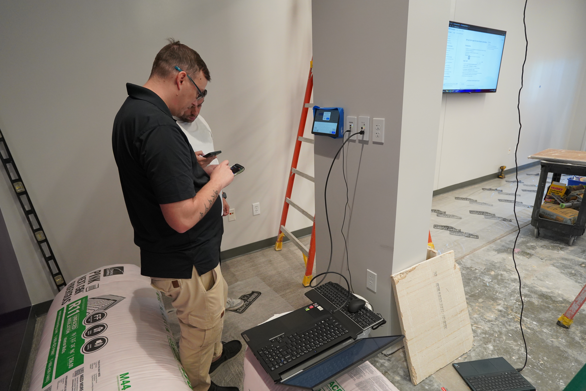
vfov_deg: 64.6
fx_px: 309
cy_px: 196
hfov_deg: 86.9
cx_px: 293
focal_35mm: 19
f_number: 4
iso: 3200
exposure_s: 1/160
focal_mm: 19
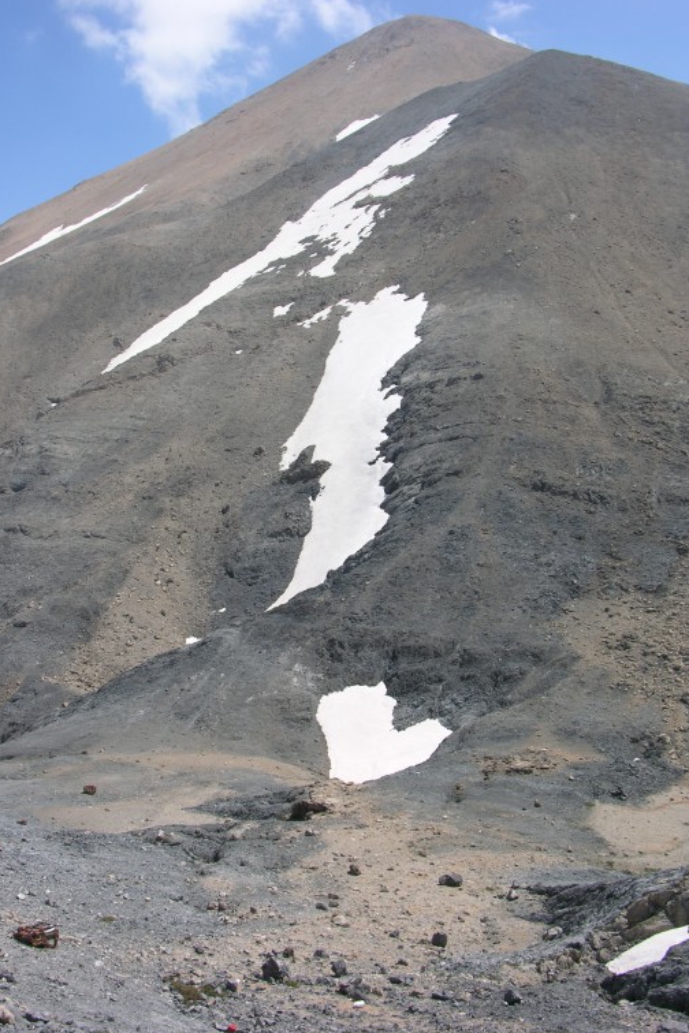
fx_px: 1062
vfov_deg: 51.9
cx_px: 303
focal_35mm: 37
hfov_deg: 35.9
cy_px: 511
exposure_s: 1/221
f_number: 7.1
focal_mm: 8.9
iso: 50
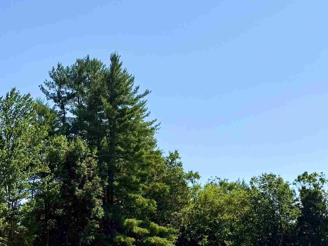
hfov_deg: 30.1
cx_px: 113
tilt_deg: +8.2
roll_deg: +5.7
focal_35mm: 64
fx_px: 606
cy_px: 213
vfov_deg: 22.5
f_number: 1.78
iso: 80
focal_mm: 6.76
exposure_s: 1/5319
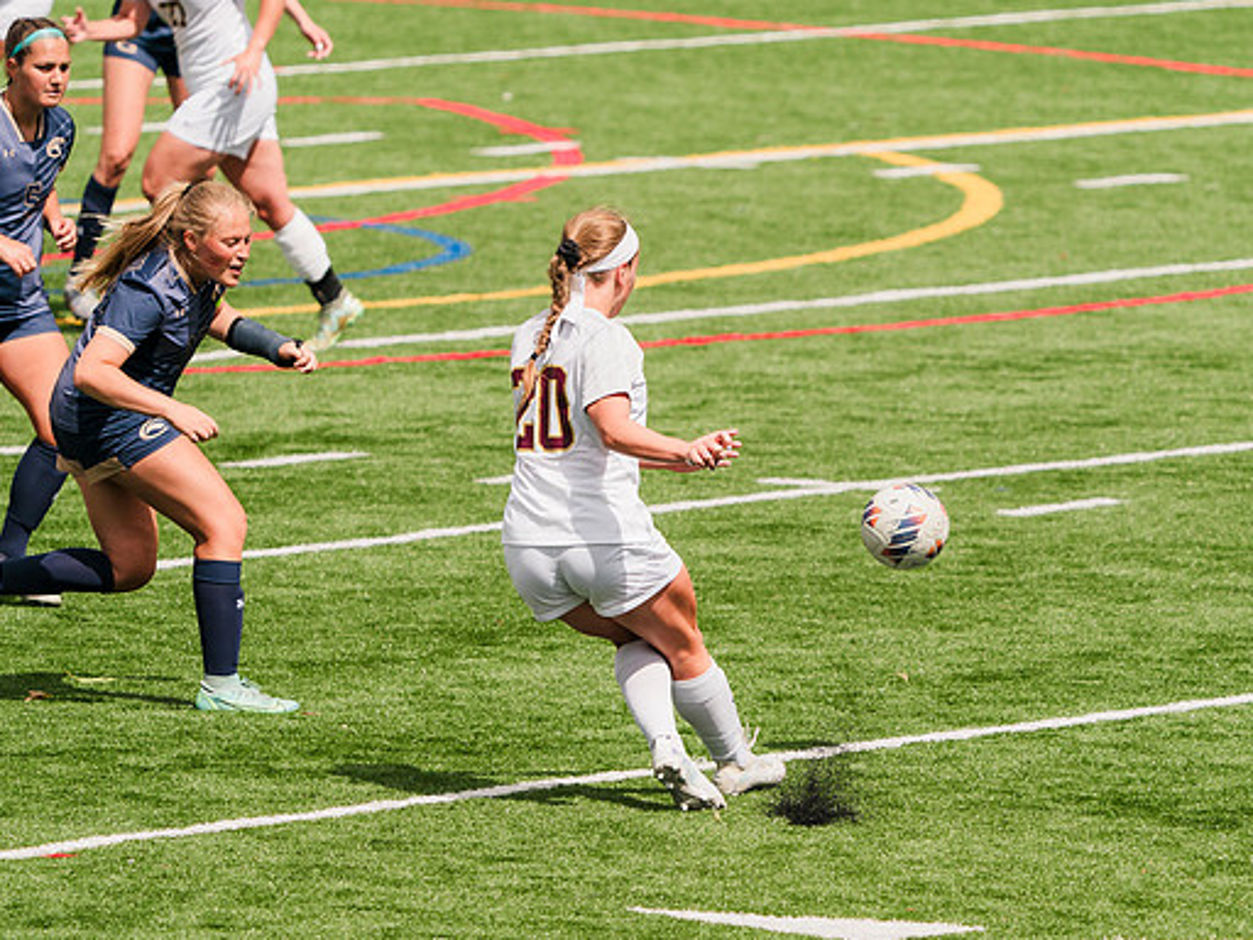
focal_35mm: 513
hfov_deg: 3.9
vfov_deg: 2.9
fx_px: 18569
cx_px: 682
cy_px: 475
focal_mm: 368
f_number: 6.3
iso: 250
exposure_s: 1/1600
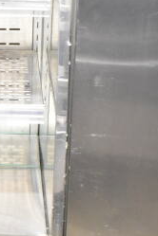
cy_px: 80
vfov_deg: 20.5
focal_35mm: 99
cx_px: -101
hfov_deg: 12.9
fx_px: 652
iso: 2500
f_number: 3.5
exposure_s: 1/30
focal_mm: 18
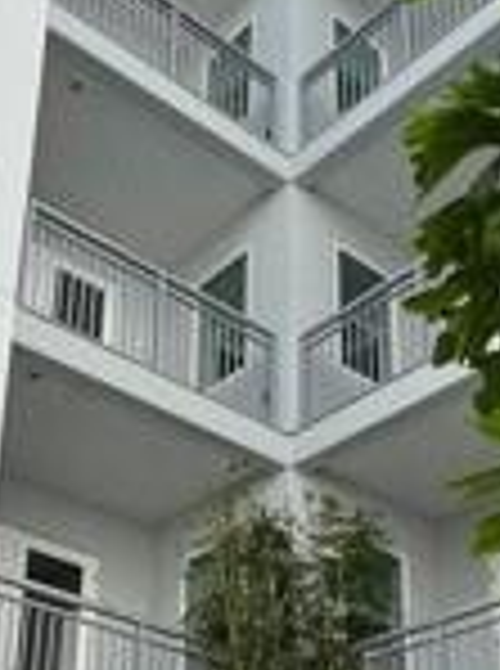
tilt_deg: +23.4
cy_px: 589
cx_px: 176
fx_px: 1083
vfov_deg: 32.9
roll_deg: -1.9
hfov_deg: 25.9
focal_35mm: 56
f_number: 1.8
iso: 32
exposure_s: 1/479
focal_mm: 1.57
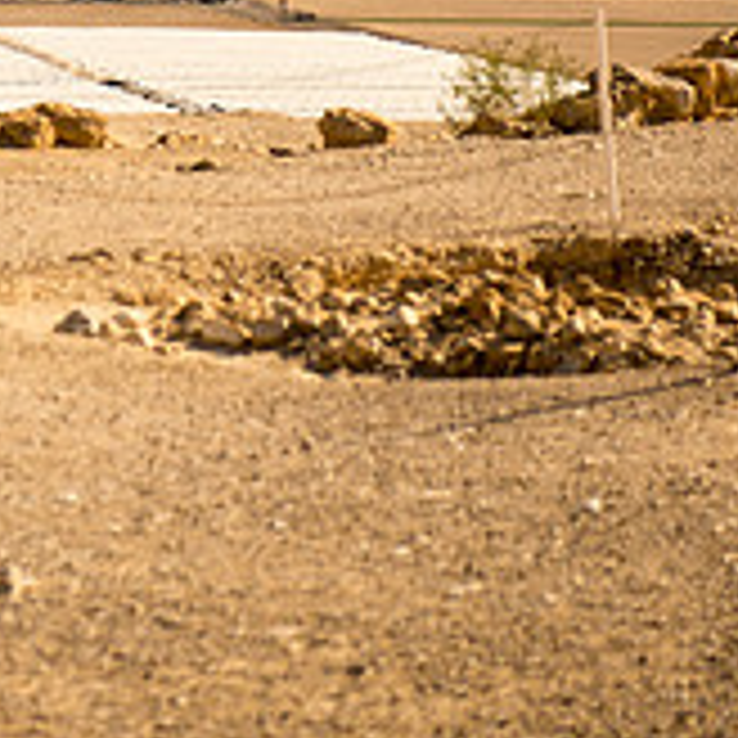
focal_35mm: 163
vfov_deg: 10.5
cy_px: -184
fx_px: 3932
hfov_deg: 10.7
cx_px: 171
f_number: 2.8
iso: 200
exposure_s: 1/4000
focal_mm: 70
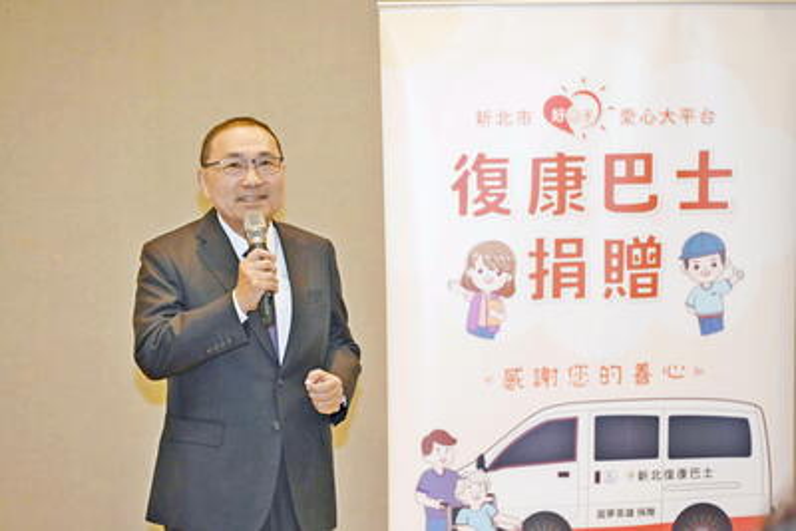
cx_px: 398
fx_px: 2234
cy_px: 266
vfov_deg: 13.6
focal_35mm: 101
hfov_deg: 20.2
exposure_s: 1/125
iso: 1250
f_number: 4
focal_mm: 101
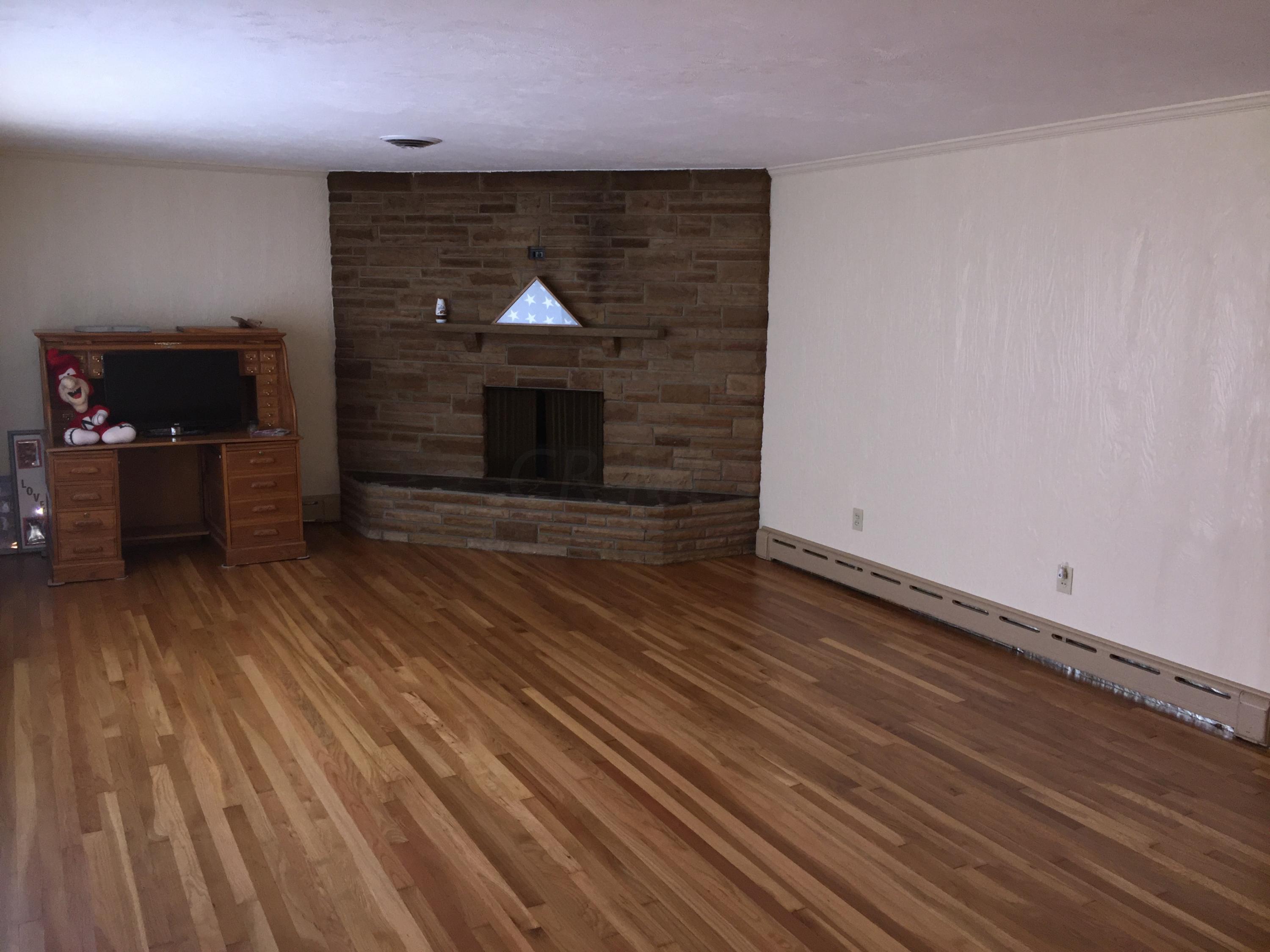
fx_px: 1064
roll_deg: -0.3
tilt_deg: -10.0
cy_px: 476
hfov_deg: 61.7
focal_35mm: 29
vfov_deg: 48.2
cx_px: 635
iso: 80
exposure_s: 1/30
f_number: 2.2
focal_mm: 4.15
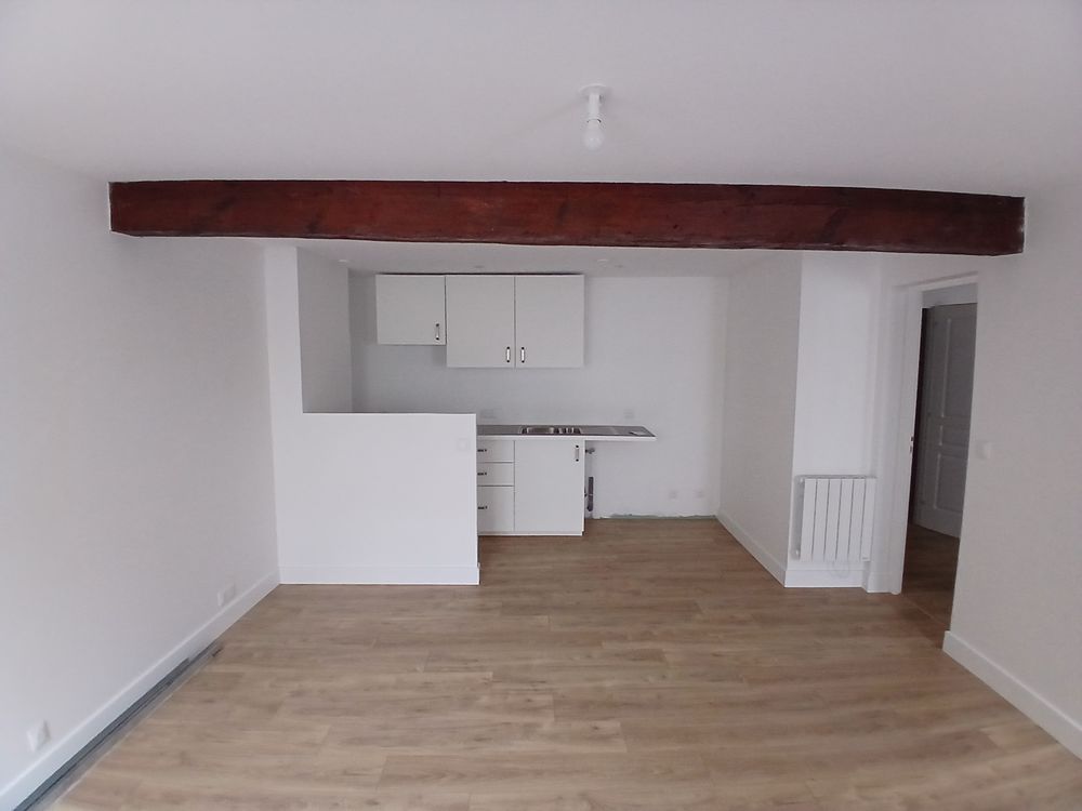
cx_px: 541
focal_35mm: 17
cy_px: 406
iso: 320
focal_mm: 1.4
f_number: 2.2
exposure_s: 1/25
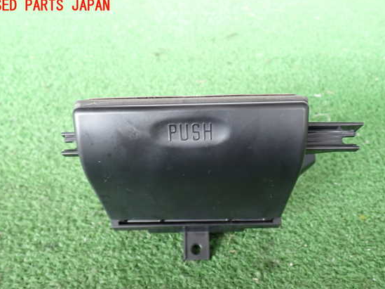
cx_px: 193
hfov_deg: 52.7
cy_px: 155
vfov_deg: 40.6
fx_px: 389
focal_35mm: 35
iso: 250
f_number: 2.4
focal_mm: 5.79
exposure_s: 1/30
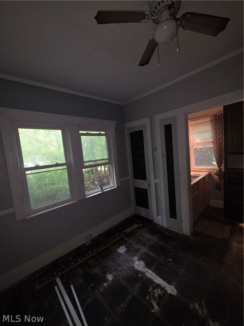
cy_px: 163
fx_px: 122
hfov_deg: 89.9
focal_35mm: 13
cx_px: 122
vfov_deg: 106.2
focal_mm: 2.2
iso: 100
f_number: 1.9
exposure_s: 1/60
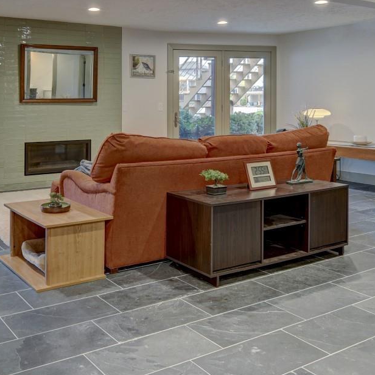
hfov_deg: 39.6
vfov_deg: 39.1
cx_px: 130
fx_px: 515
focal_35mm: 42
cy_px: 99
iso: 400
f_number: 8
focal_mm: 19
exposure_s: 1/4
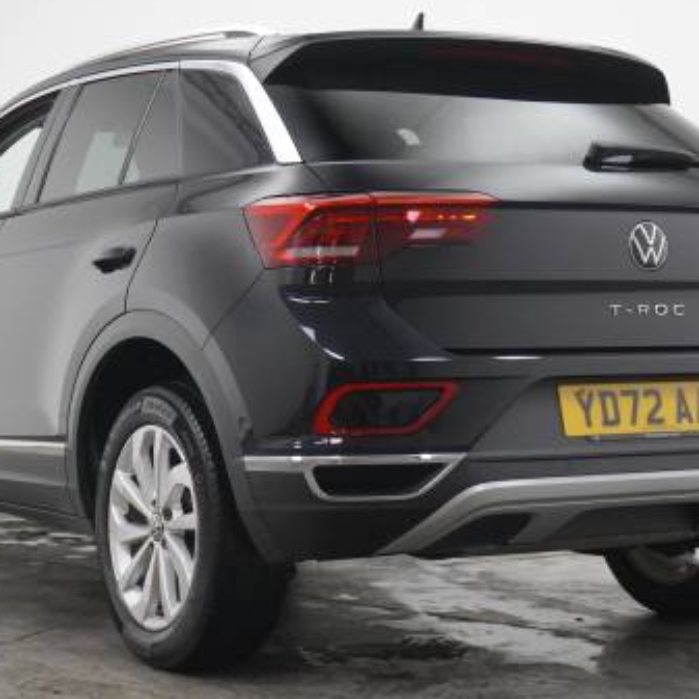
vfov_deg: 20.4
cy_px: 311
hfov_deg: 20.4
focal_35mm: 85
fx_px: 1937
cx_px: 303
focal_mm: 35
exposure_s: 1/200
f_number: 5.6
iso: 4000
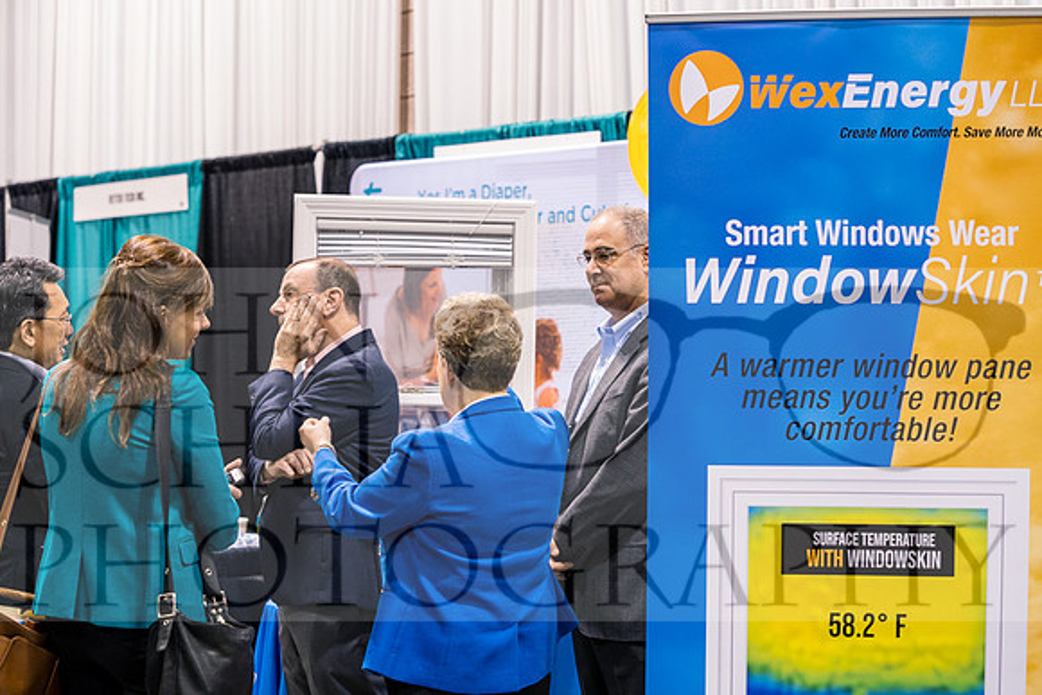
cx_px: 521
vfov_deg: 19.5
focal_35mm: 70
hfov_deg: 28.8
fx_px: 2026
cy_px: 348
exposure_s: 1/125
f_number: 3.5
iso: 3200
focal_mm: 70
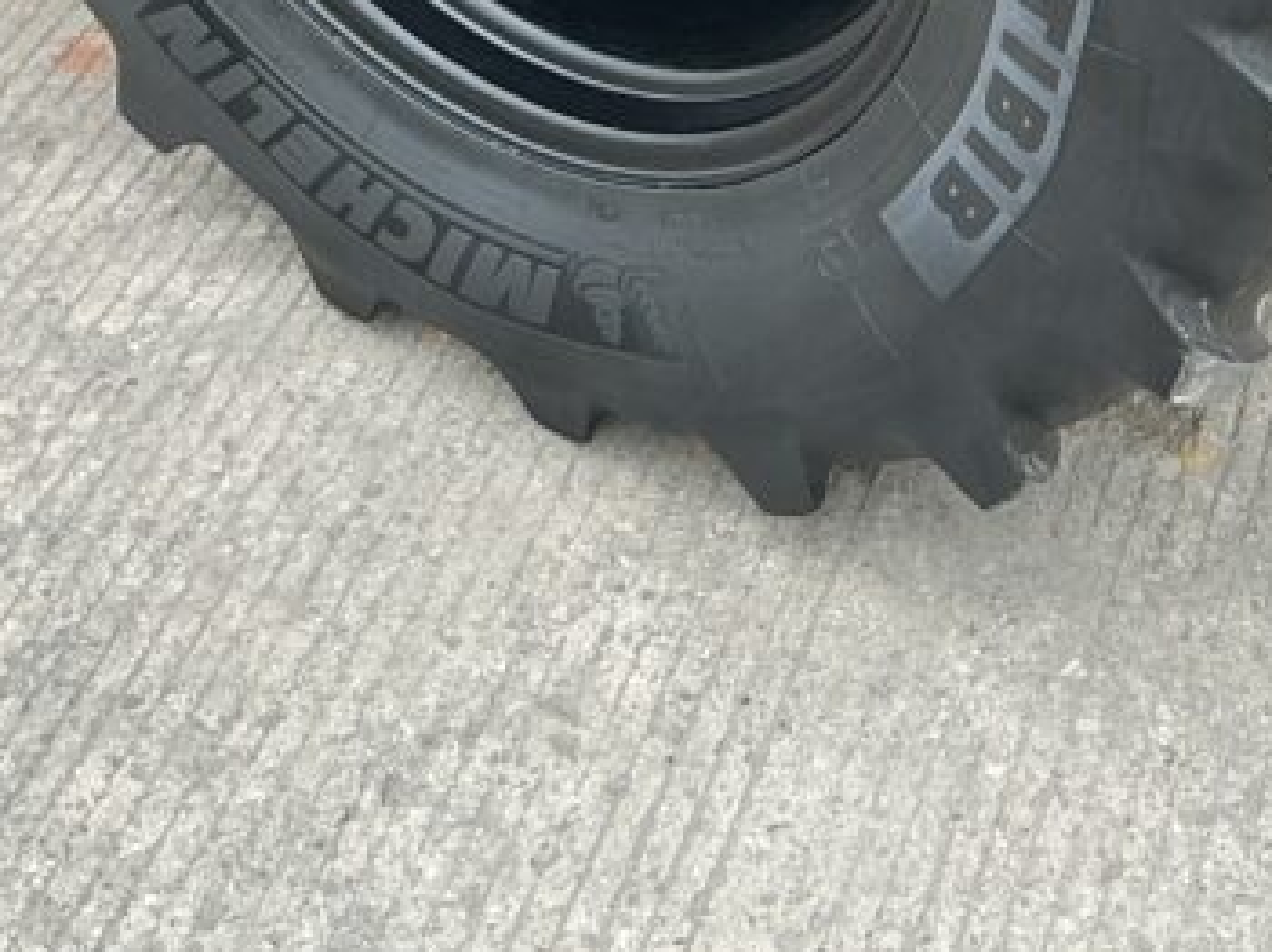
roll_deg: -1.2
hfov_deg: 23.4
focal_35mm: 82
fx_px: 3011
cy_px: -392
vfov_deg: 16.6
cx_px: 1061
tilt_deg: -28.0
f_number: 1.8
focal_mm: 3
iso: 25
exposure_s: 1/280
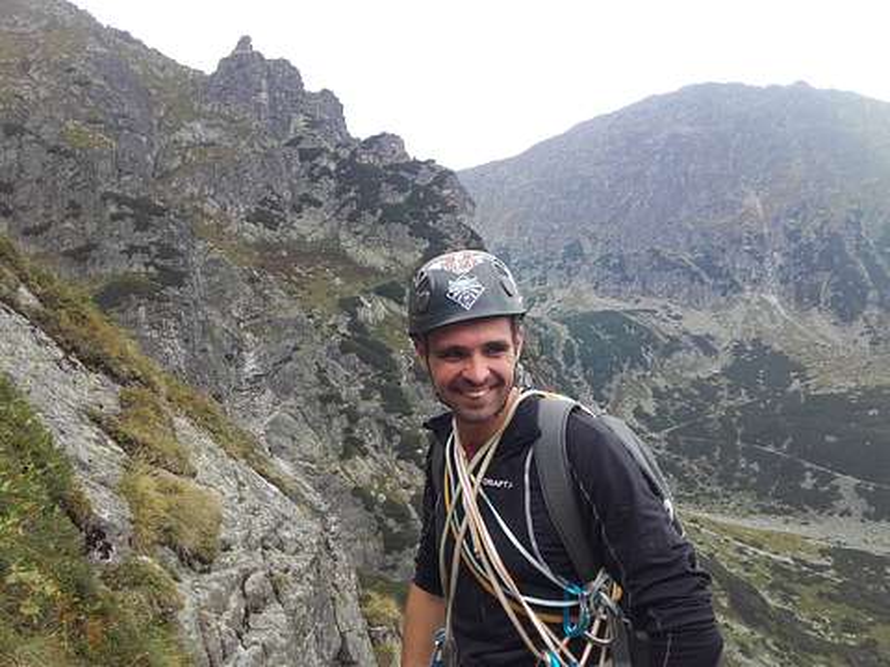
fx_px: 797
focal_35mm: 31
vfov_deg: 45.4
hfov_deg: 58.4
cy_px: 334
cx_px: 445
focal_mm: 3.31
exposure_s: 1/159
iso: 50
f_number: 2.2
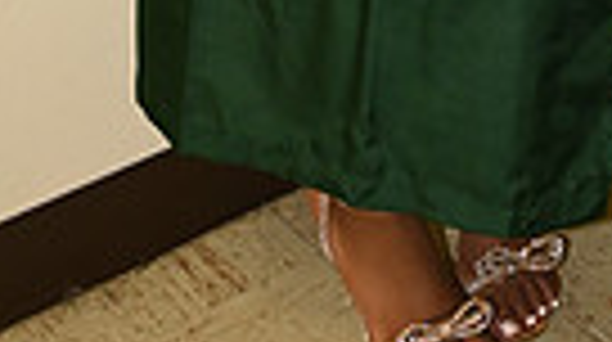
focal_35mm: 134
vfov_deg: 7.8
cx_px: 720
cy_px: -684
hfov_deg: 15.5
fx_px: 2171
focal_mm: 30
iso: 1600
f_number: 5.6
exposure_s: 1/60
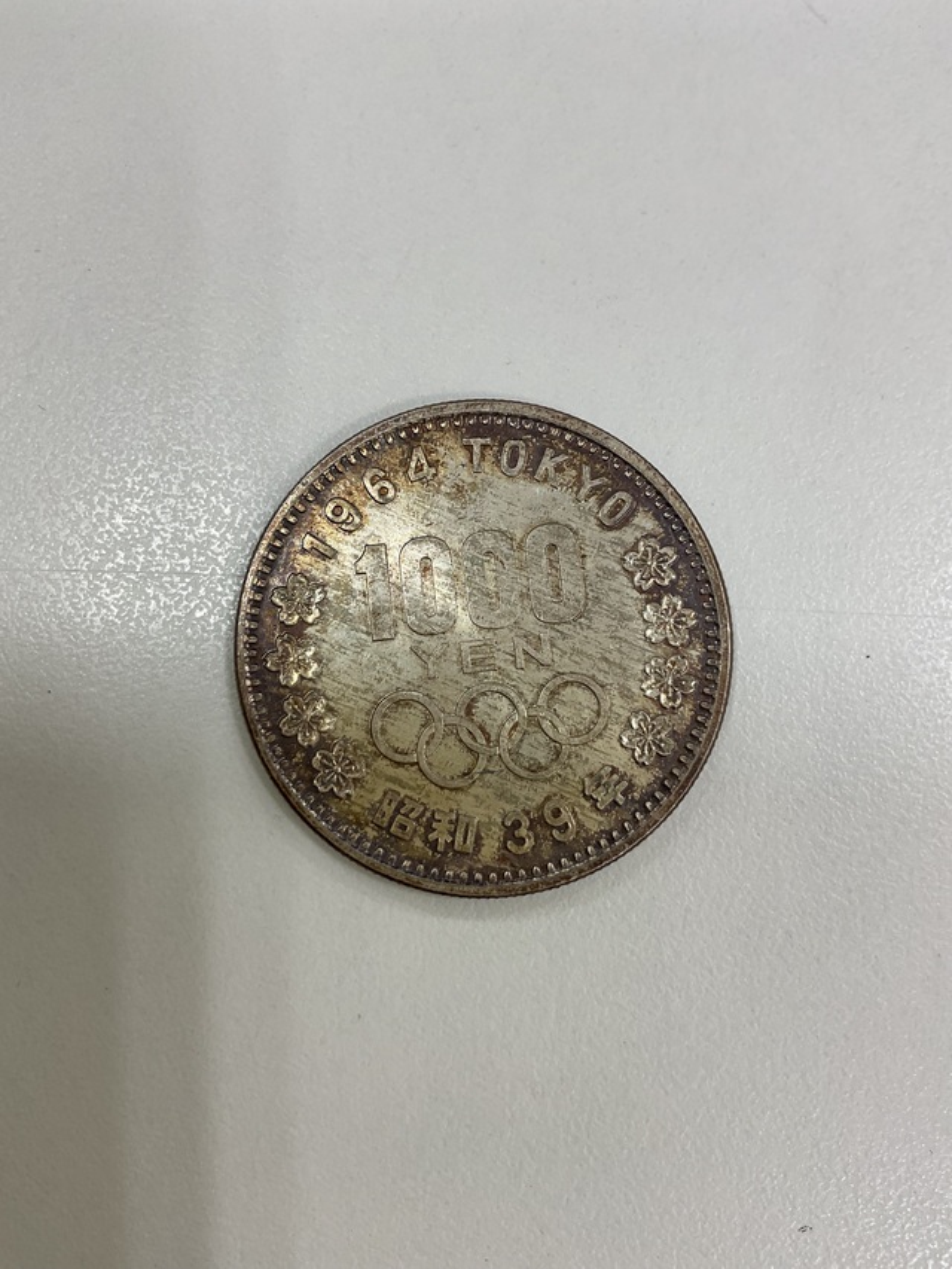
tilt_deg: -83.9
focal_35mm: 29
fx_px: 1063
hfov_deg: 48.2
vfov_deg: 61.7
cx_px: 476
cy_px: 634
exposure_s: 1/120
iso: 25
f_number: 1.8
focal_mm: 3
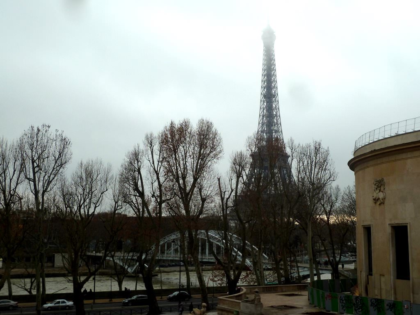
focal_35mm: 44
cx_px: 210
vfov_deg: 32.9
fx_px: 534
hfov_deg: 42.9
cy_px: 158
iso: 80
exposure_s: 1/320
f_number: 4
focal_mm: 7.3
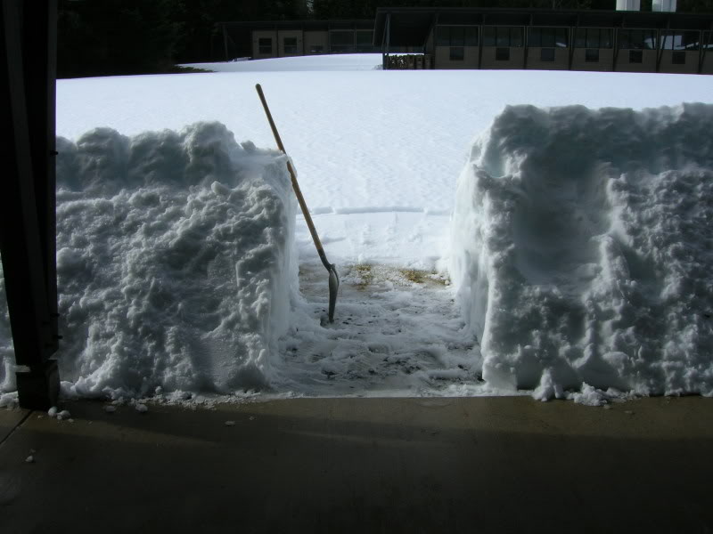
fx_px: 700
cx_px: 356
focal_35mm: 34
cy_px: 267
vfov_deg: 41.8
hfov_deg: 54.0
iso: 50
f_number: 4.9
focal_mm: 5.7
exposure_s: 1/560
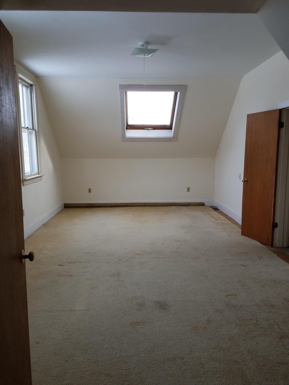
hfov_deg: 53.1
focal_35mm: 26
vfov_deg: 67.3
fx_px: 289
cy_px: 192
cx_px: 144
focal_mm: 4.2
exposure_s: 1/121
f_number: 1.7
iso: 40
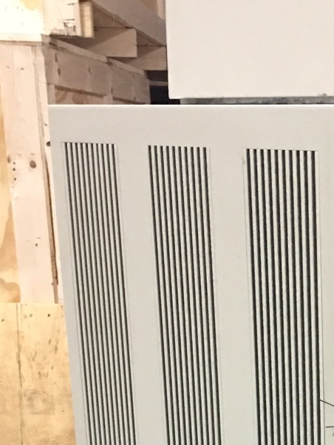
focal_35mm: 97
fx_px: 1248
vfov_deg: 18.6
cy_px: 605
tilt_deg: -18.4
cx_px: 452
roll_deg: -2.0
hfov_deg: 14.5
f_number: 2.2
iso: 100
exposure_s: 1/15
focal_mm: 4.15
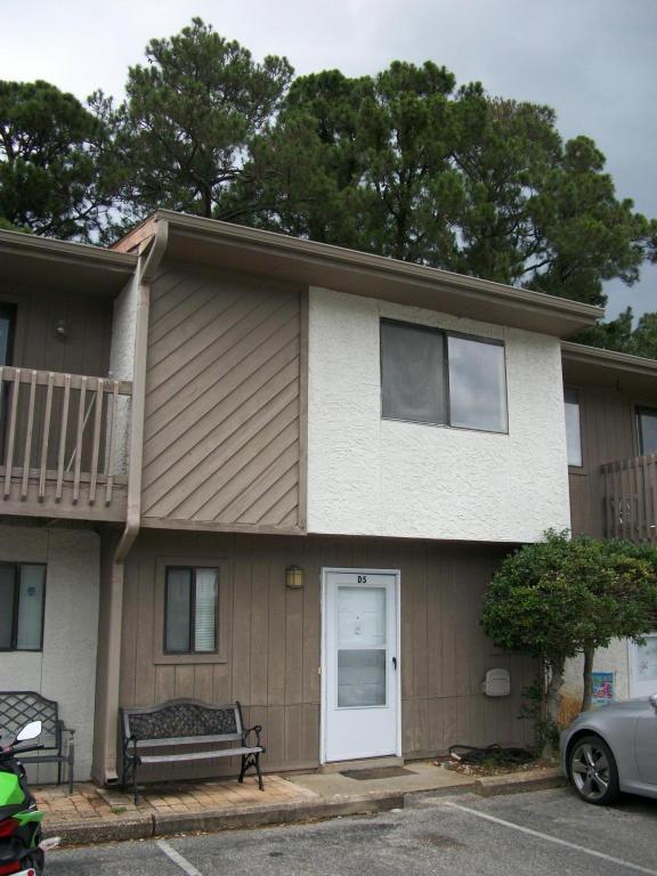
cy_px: 438
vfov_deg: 56.8
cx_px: 328
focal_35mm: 32
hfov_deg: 44.2
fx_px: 810
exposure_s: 1/125
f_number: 8.8
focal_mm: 5.7
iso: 80
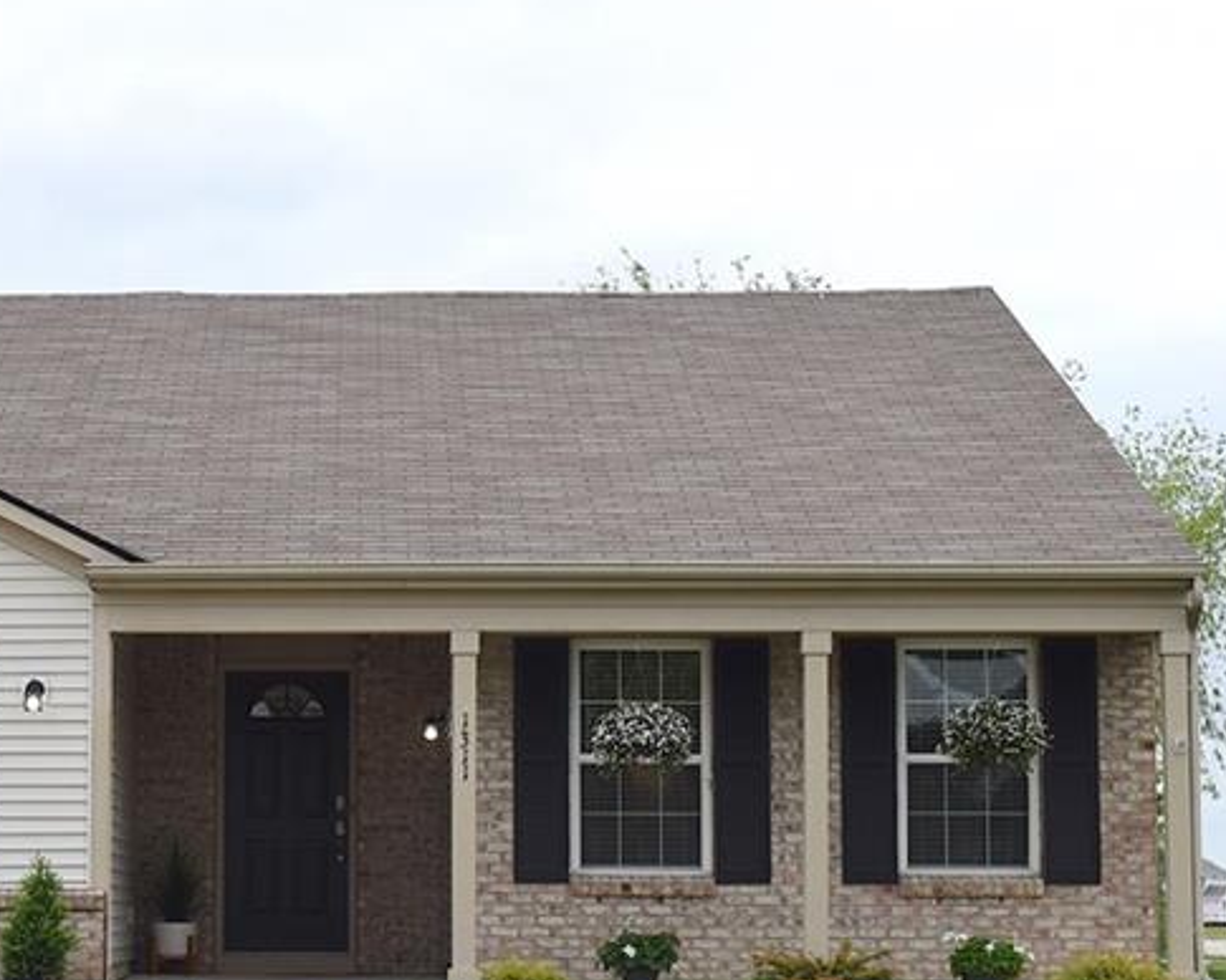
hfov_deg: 18.7
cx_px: 124
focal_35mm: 101
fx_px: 3665
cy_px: 586
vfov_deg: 15.2
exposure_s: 1/320
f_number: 9
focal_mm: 34
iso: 200
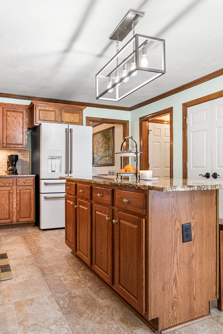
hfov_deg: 52.4
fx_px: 223
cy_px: 167
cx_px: 81
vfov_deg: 73.7
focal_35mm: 24
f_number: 9
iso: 400
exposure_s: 1/2
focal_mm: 16
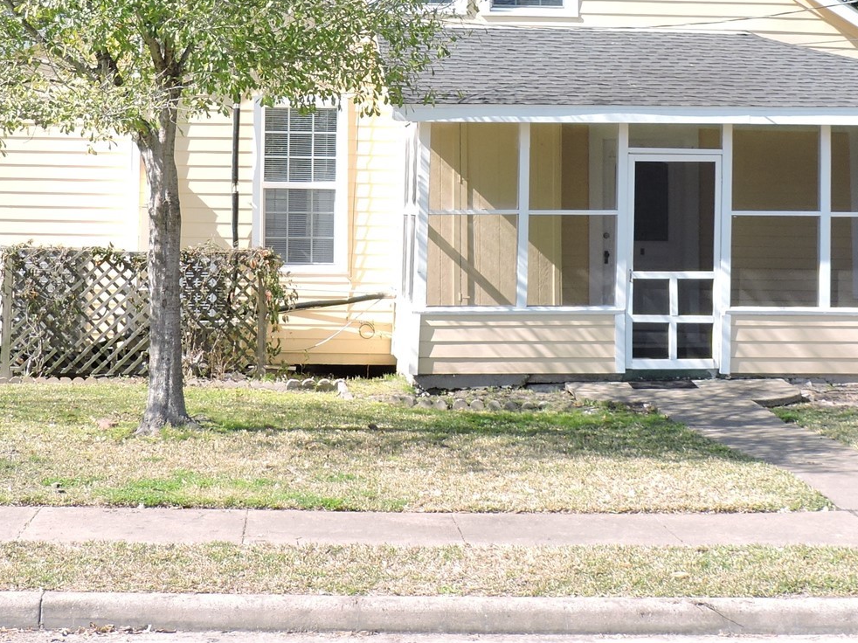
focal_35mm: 73
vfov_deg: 19.7
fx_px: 1809
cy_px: 45
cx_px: 361
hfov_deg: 26.6
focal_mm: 6.2
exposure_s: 1/800
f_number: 3.3
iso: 100
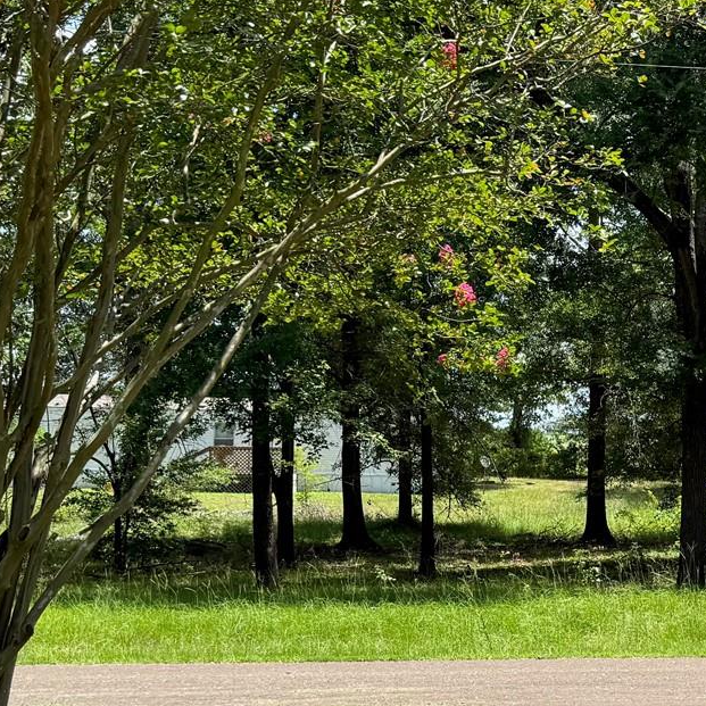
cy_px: 470
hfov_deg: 23.1
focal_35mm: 70
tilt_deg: +1.2
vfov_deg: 24.5
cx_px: 795
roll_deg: -1.3
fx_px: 1615
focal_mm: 6.76
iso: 80
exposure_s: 1/1585
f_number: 1.78
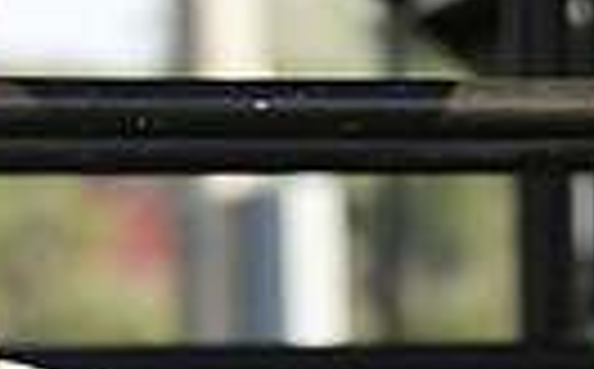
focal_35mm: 472
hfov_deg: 4.5
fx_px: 7628
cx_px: 594
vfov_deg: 2.8
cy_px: 844
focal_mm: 105
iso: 640
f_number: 2.8
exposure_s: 1/3200
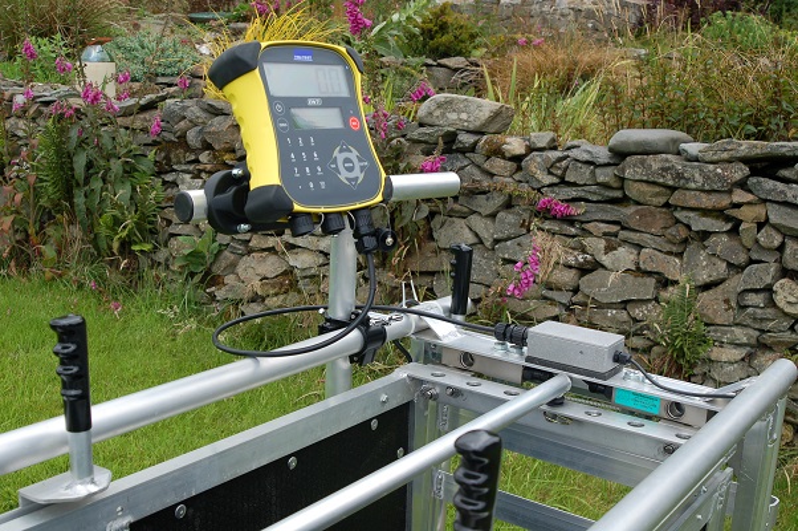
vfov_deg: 31.8
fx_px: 930
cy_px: 266
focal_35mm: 42
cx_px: 399
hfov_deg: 46.4
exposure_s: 1/200
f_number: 7.1
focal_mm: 28
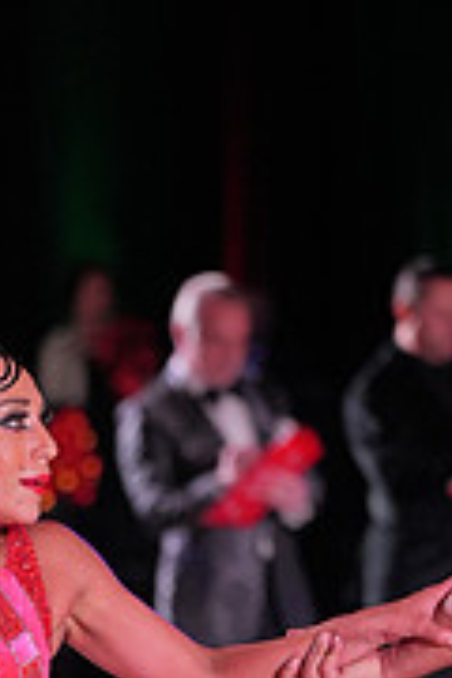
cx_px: -145
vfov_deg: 5.5
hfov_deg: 3.7
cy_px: 881
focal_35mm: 371
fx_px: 6987
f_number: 2.8
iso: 1600
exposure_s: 1/800
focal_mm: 115
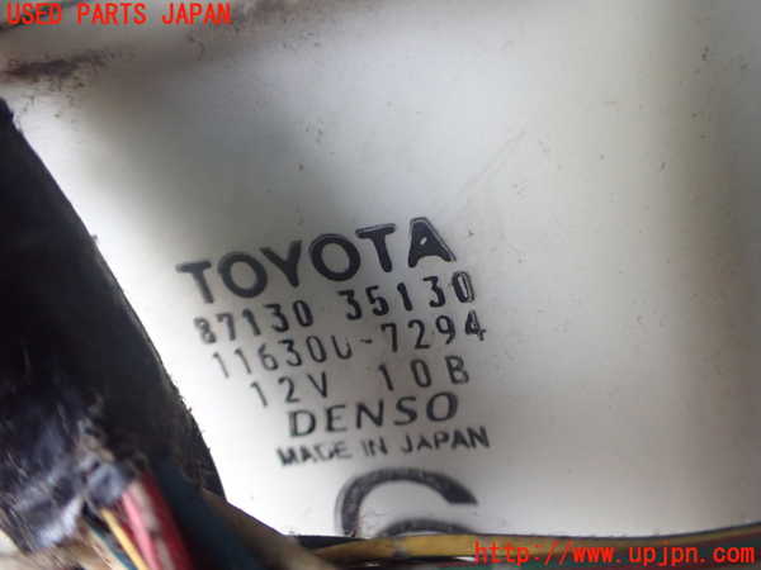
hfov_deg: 60.0
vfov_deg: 46.8
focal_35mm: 30
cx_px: 380
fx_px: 660
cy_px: 285
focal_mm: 5.4
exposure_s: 1/125
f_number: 2.3
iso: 800
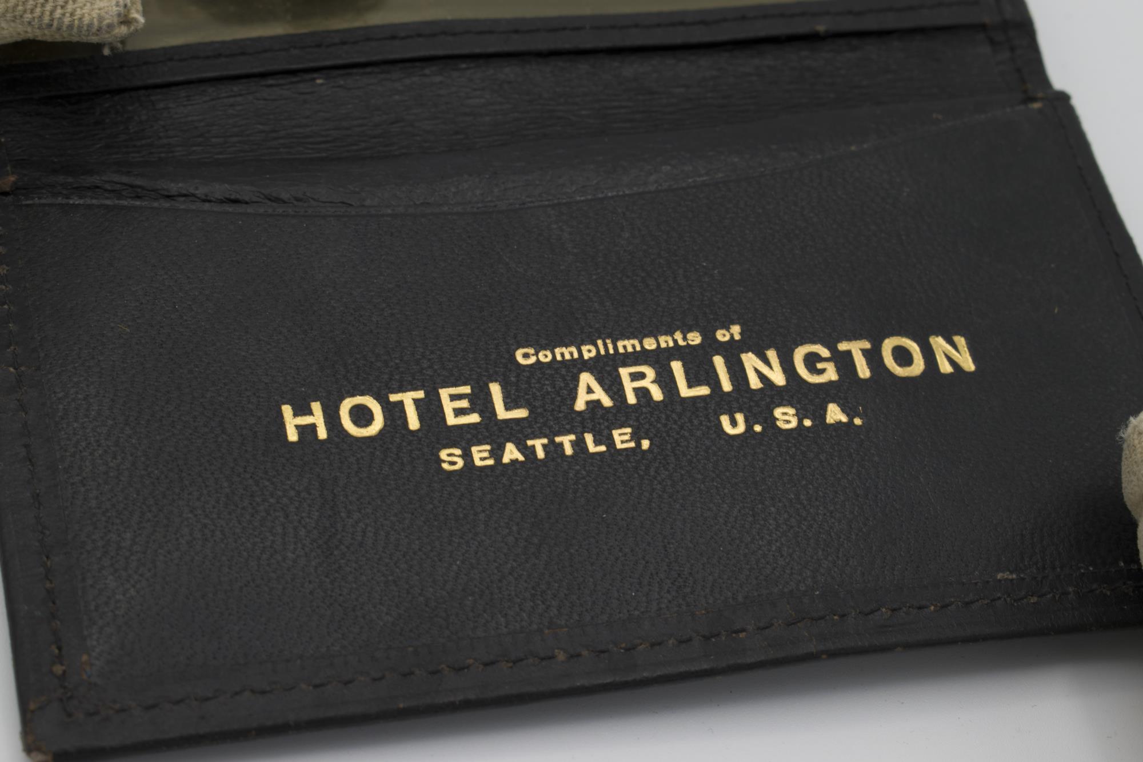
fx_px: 2619
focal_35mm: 82
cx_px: 572
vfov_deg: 16.6
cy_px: 381
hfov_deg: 24.6
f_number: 16
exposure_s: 1/60
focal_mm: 55
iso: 200
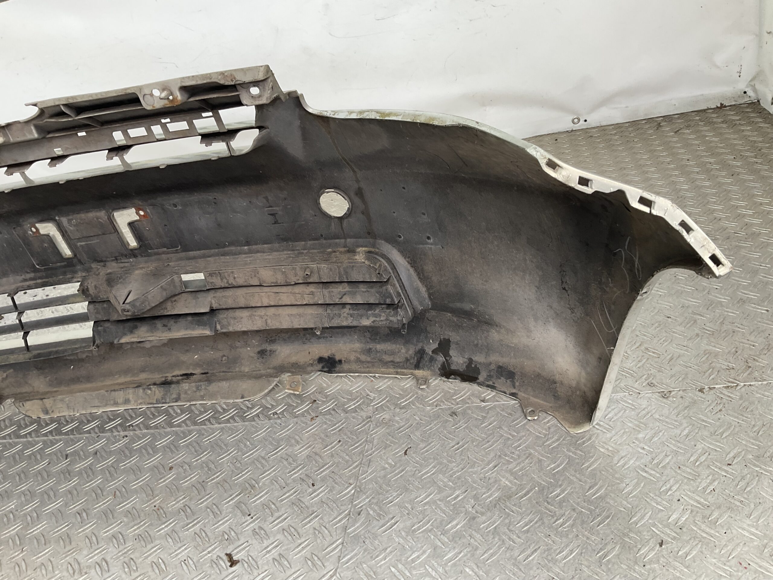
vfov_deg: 48.2
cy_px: 290
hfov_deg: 61.7
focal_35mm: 29
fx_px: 648
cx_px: 386
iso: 25
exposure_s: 1/120
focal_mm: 3
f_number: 1.8
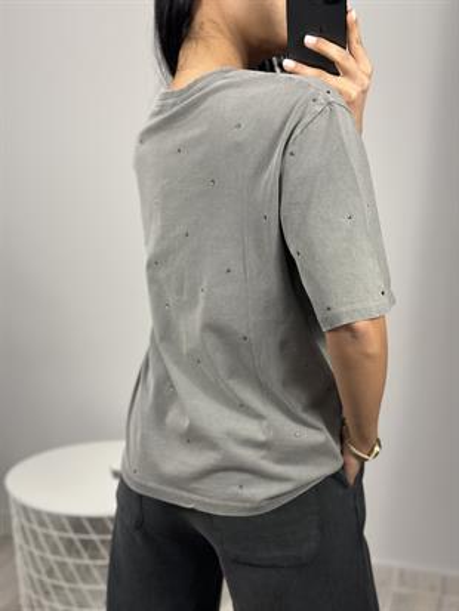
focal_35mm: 48
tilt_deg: -32.5
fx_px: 848
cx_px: 230
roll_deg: +1.9
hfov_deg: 30.3
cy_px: 306
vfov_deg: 39.6
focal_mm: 6.86
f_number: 1.78
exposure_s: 1/100
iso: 100
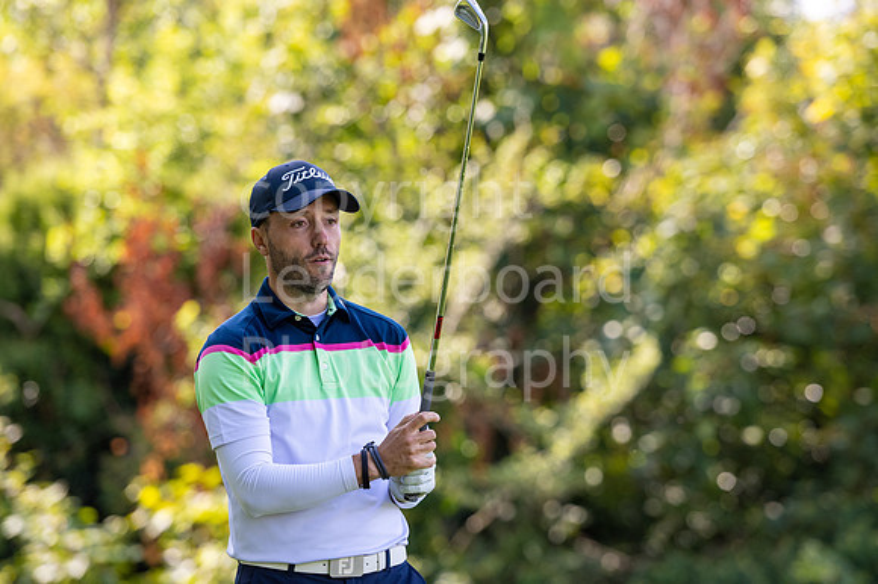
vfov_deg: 4.8
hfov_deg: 7.2
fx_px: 6947
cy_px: 292
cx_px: 439
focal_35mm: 285
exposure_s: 1/800
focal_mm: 190
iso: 200
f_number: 4
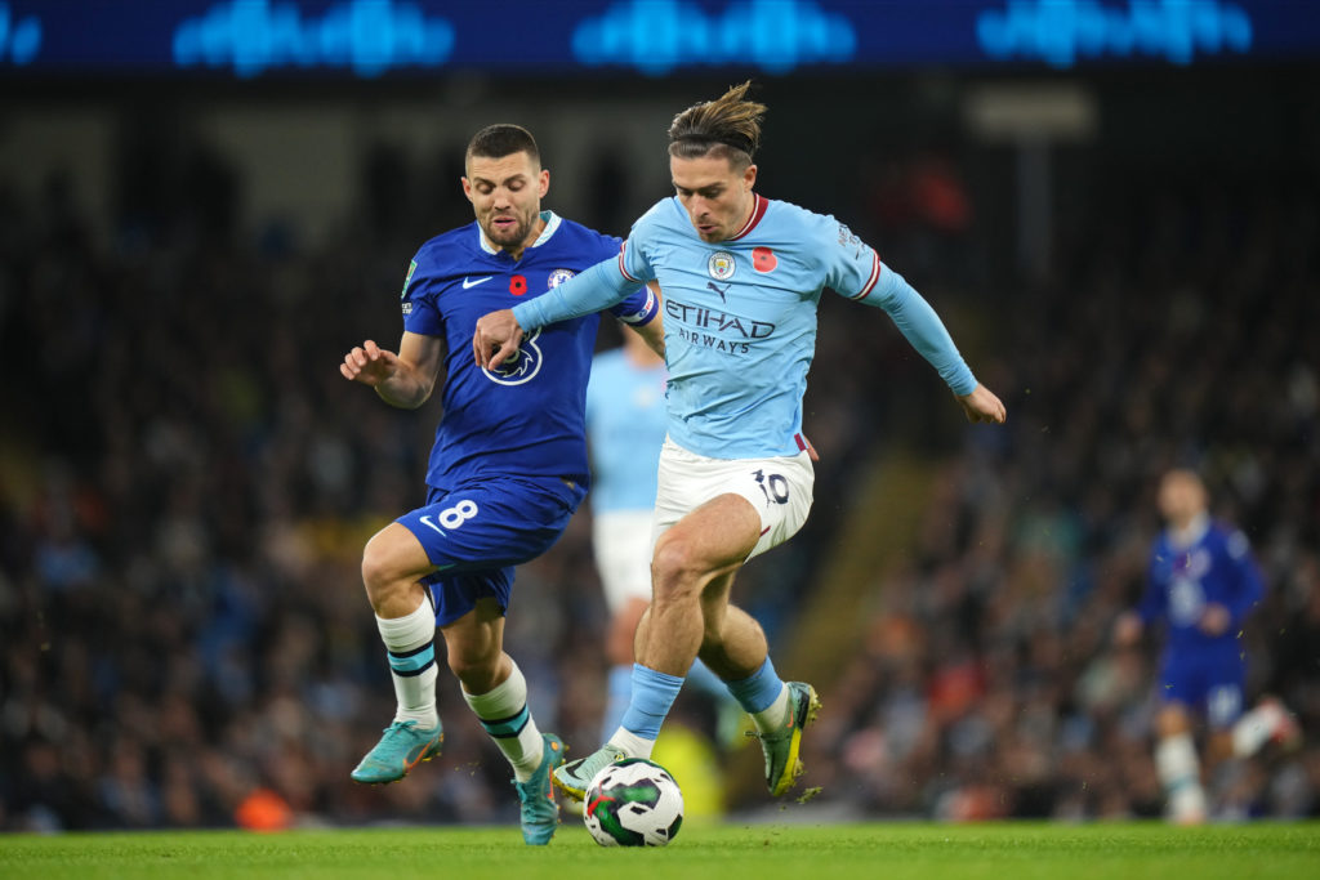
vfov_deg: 3.4
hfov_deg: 5.2
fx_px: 14668
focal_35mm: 400
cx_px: 660
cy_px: 440
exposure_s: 1/1250
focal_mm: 400
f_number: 2.8
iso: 2000
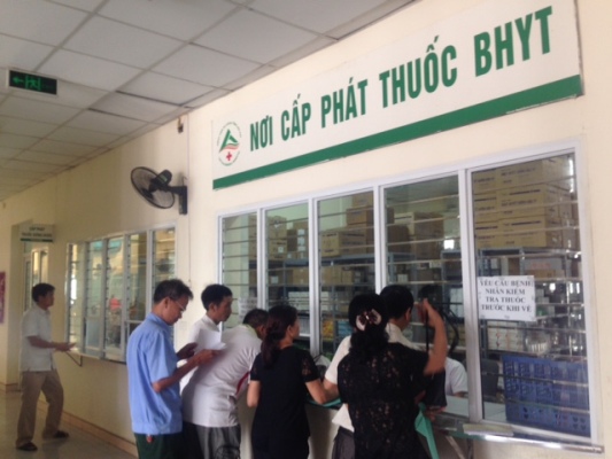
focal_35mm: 33
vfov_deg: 43.0
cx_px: 306
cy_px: 230
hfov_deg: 55.3
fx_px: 584
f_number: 2.4
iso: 50
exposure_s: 1/20
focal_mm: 4.12
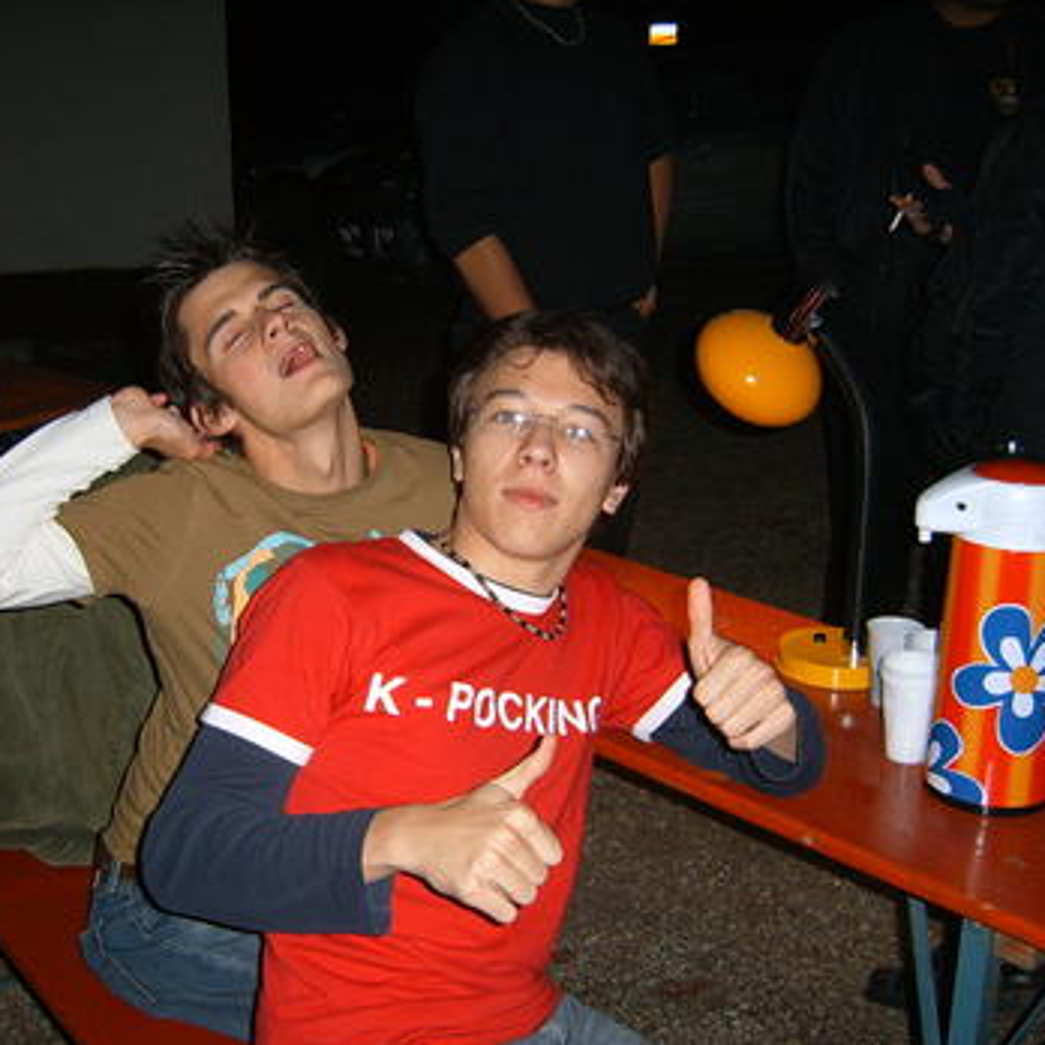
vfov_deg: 40.0
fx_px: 1434
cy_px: 529
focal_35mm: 42
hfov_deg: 39.7
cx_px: 387
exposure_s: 1/30
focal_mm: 5.8
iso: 100
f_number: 2.8
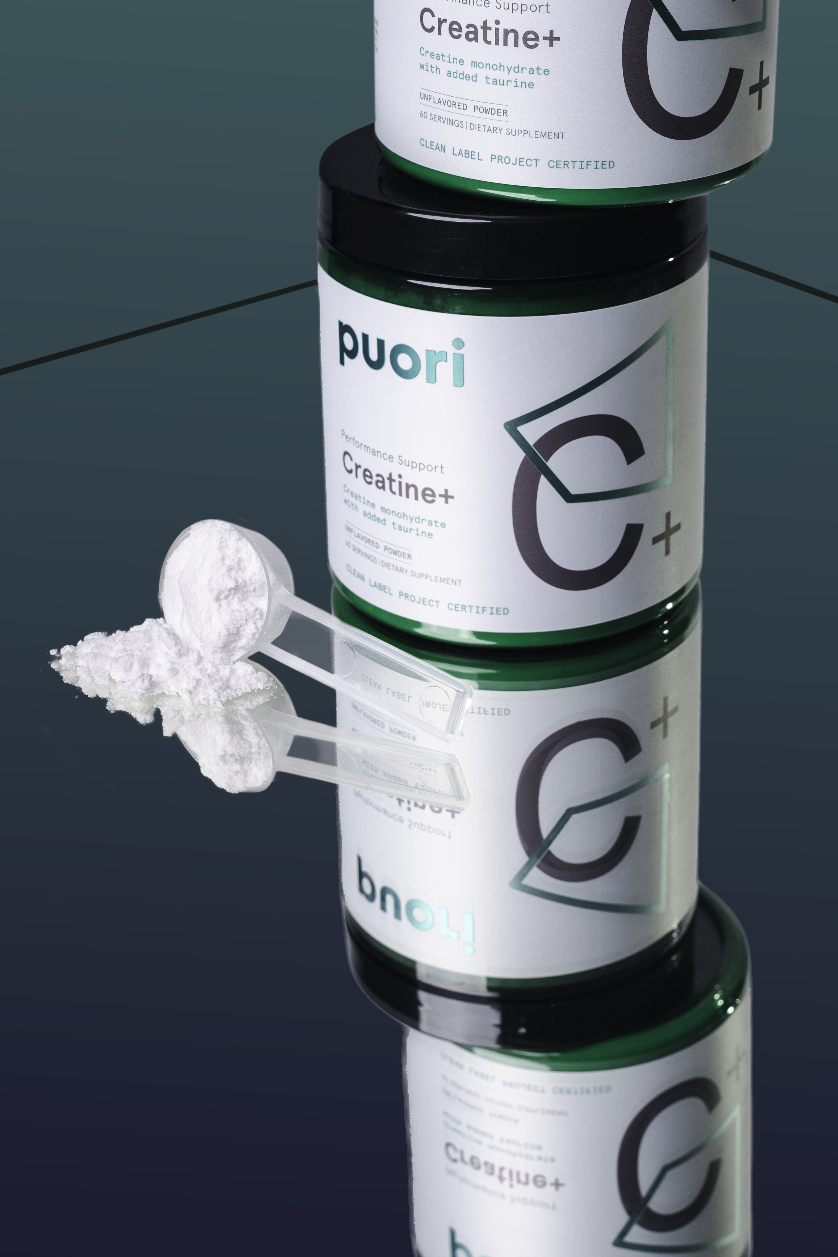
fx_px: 2636
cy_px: 278
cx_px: 481
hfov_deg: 18.1
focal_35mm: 76
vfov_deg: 26.4
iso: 125
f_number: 8
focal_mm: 44.3
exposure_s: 1/250
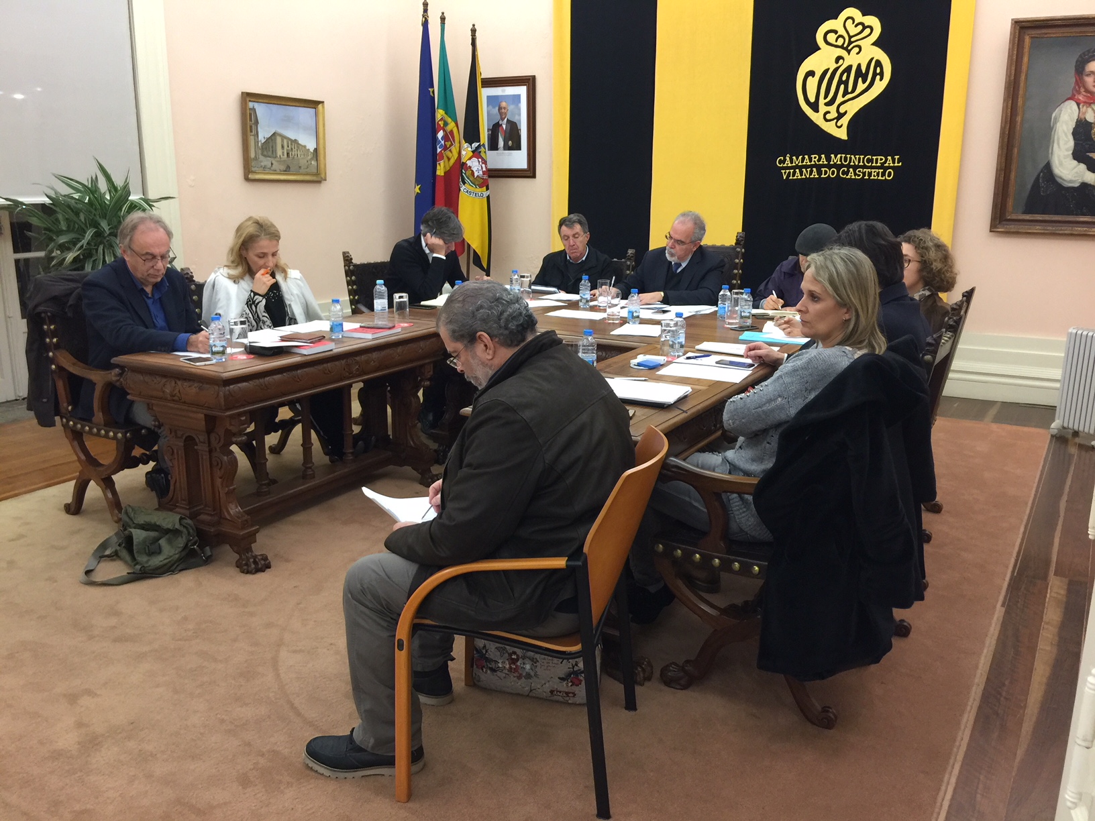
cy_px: 410
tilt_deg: -12.8
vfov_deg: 48.2
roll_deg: -1.2
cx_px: 548
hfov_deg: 61.7
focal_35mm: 29
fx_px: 917
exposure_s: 1/17
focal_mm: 4.15
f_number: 2.2
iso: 80
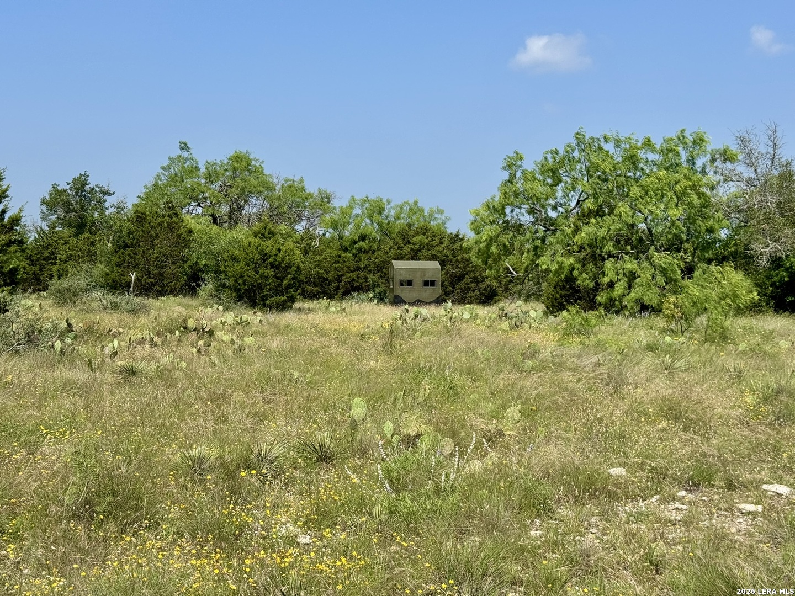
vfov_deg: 30.3
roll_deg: -0.3
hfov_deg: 39.7
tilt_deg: -1.9
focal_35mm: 48
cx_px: 398
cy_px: 298
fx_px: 1102
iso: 64
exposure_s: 1/4608
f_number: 1.78
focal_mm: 6.76
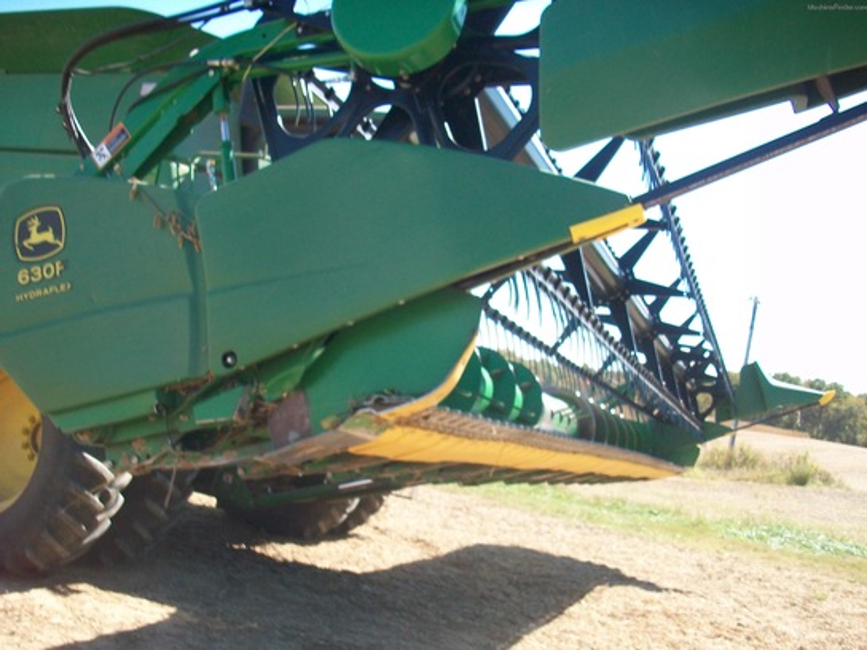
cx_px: 434
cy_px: 325
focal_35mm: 34
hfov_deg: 54.0
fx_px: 852
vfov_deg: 41.8
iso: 80
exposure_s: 1/400
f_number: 2.8
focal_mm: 5.7
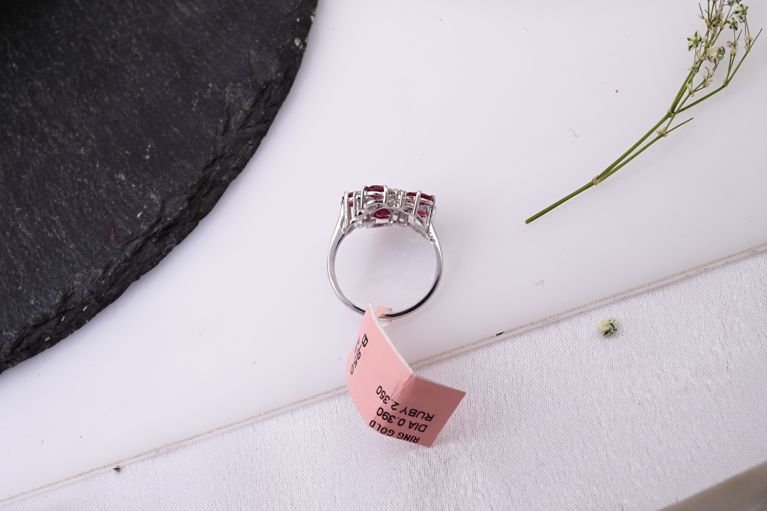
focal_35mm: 70
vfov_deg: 19.4
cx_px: 384
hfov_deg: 28.9
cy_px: 256
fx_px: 1490
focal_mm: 70
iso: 640
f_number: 20
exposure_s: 1/80
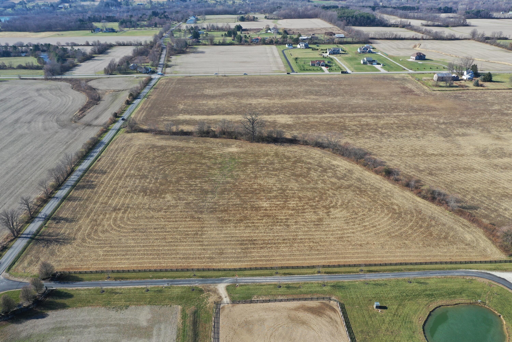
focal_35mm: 28
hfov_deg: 65.5
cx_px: 256
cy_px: 171
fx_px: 398
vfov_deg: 46.4
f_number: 5
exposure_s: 1/320
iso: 100
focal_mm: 10.26
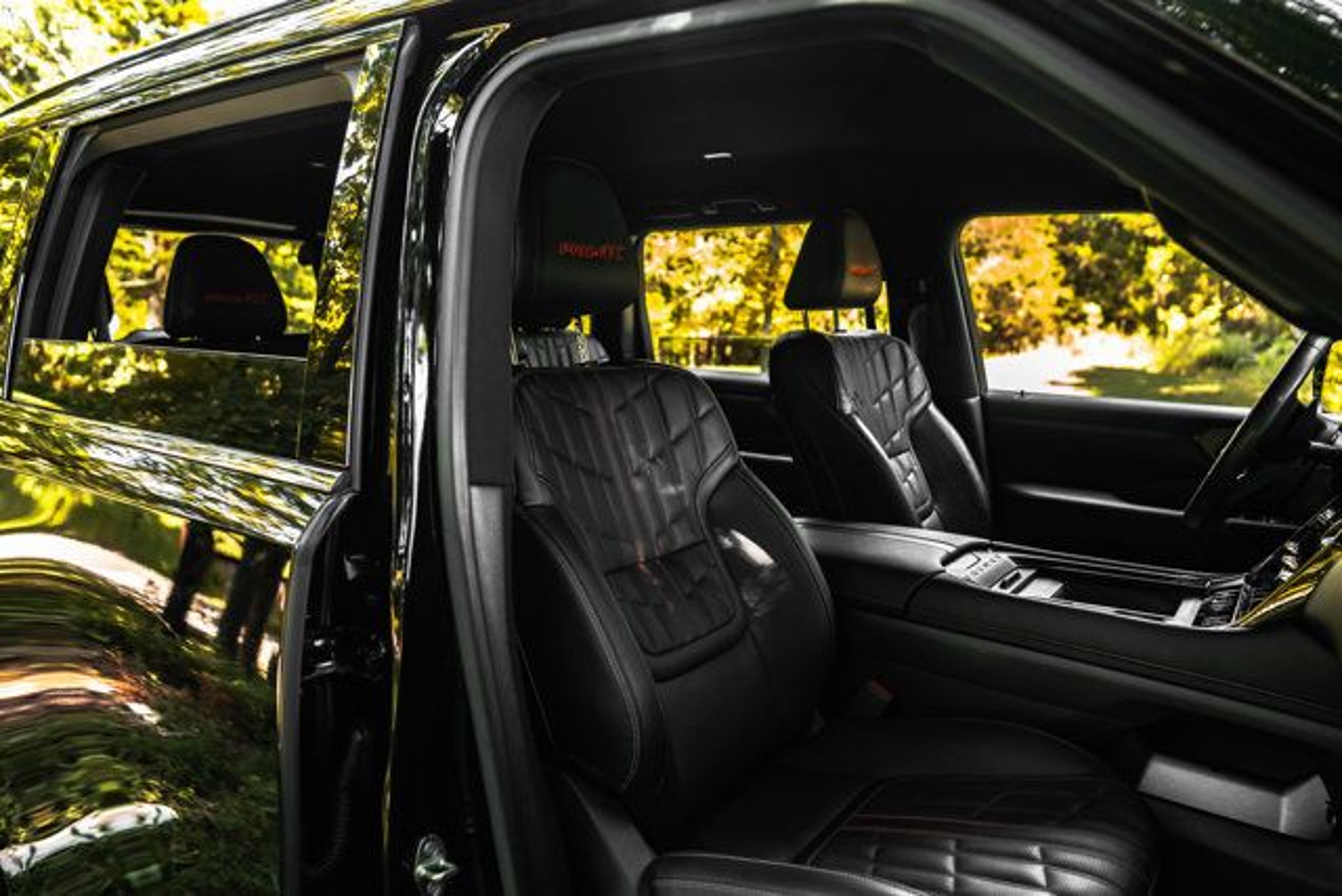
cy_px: 448
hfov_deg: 73.7
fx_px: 895
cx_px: 671
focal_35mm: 24
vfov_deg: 53.2
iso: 320
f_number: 3.2
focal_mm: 24
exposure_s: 1/160
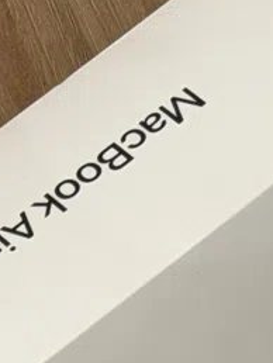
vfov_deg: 7.4
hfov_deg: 5.8
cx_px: 473
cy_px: 797
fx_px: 2667
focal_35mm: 254
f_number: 1.78
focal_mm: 6.76
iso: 64
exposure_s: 1/50
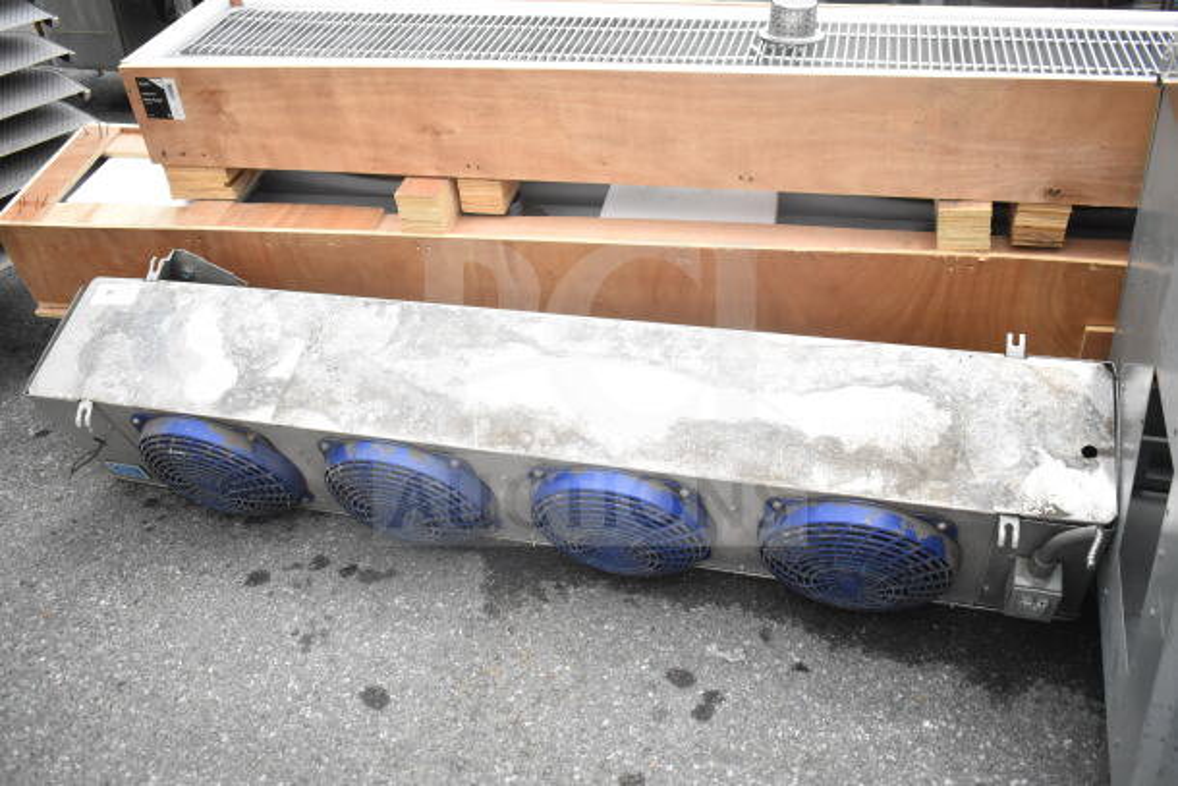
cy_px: 393
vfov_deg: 38.4
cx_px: 589
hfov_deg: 55.1
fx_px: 1129
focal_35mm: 34
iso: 1600
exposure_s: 1/4000
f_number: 3.8
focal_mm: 23
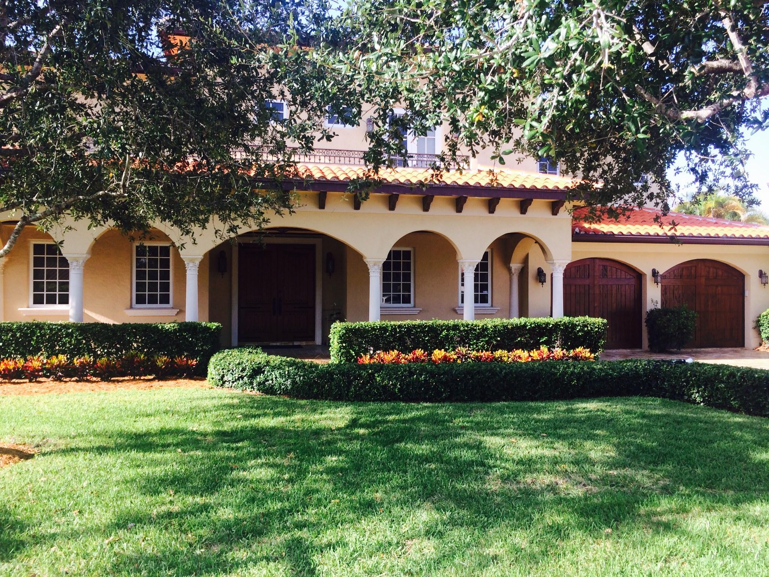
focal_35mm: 30
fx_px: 666
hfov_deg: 60.0
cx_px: 384
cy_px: 288
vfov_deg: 46.8
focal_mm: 4.12
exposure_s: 1/446
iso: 32
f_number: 2.2
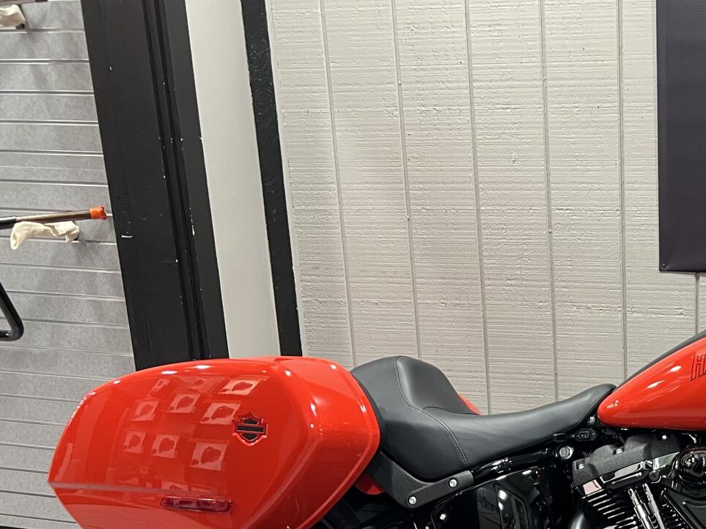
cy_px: 470
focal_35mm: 54
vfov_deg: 26.2
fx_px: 1101
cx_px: 727
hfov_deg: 32.3
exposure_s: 1/60
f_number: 1.5
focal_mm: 5.7
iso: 250
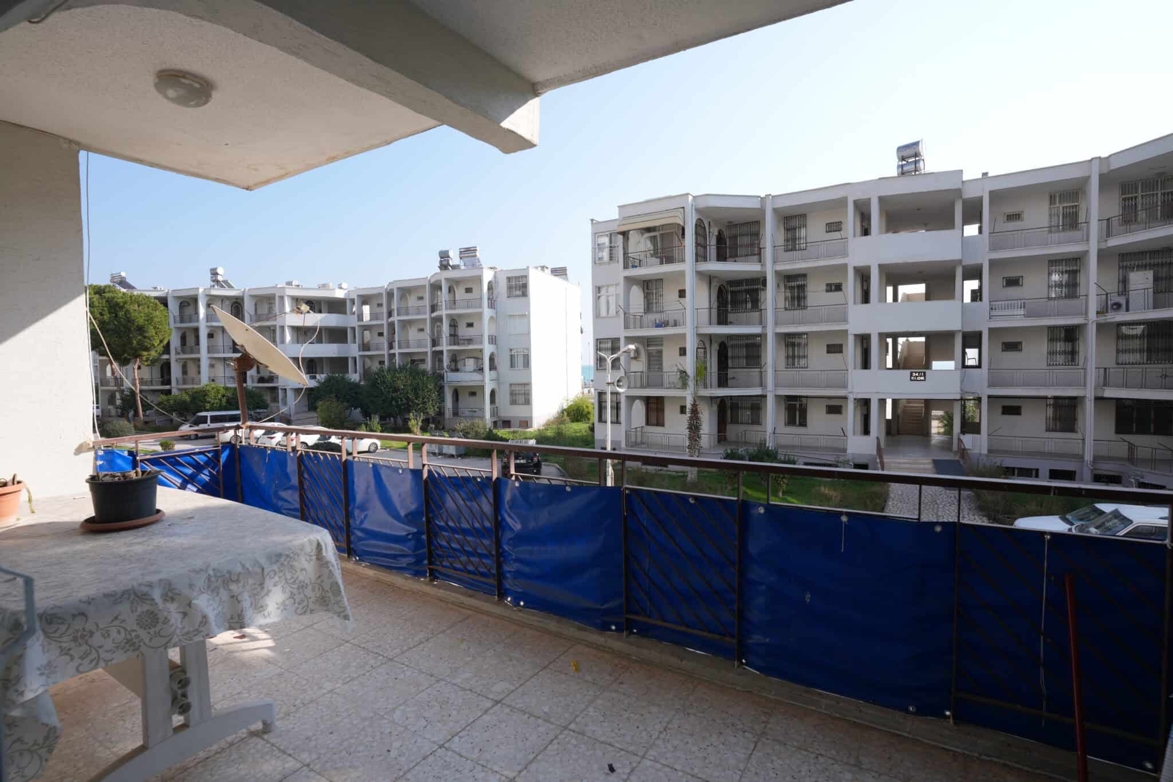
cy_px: 391
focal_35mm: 17
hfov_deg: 93.3
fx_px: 554
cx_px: 586
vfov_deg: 70.4
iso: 100
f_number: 7.1
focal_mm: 17
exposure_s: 1/200
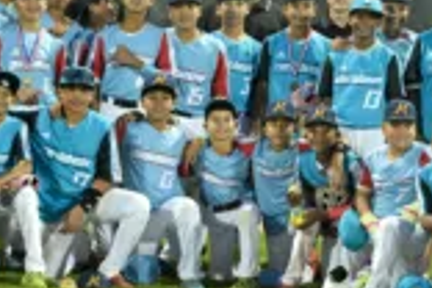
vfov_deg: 6.8
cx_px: 285
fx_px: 2424
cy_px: 116
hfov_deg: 10.2
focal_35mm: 202
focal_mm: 70
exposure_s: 1/400
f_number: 4
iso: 4500
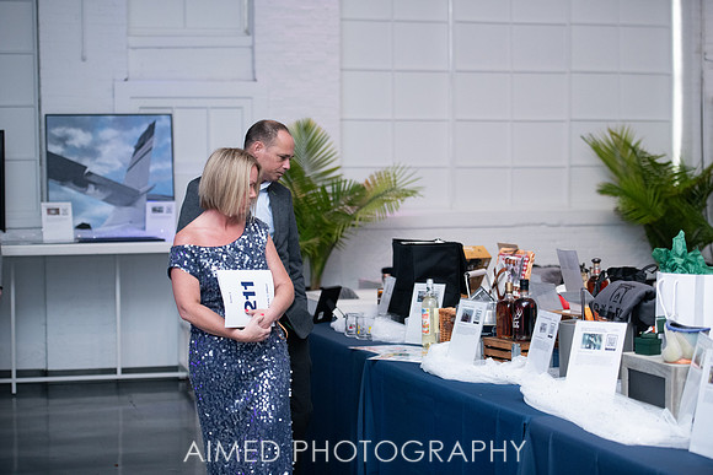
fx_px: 1502
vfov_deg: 18.0
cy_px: 238
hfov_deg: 26.7
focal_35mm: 76
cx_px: 356
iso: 1600
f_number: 2.8
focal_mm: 75
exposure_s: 1/200
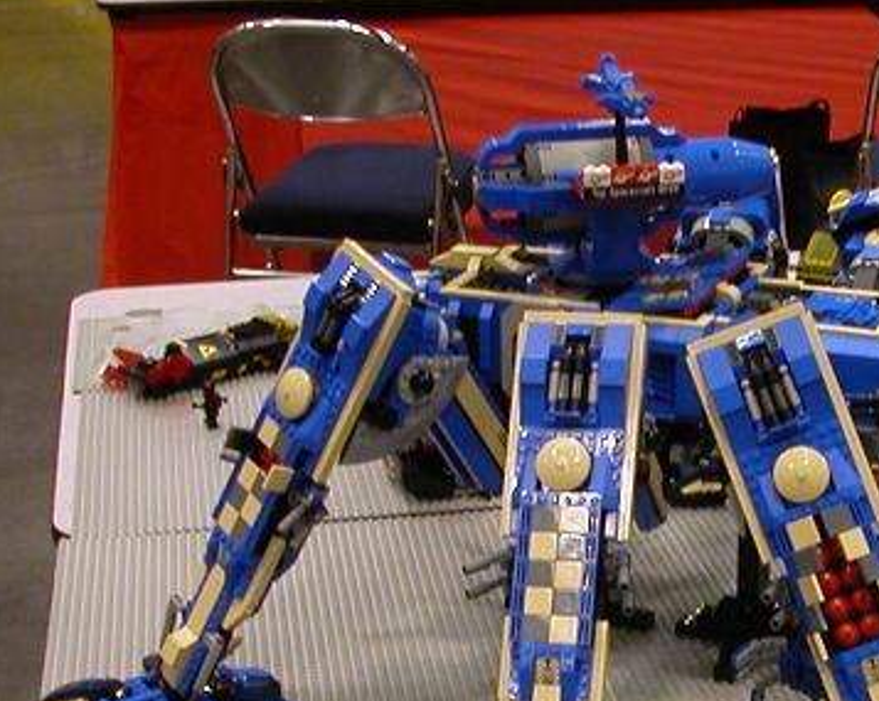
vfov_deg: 18.7
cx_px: 815
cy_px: 593
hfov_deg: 22.9
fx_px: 2105
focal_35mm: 81
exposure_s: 1/13.3
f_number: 2.7
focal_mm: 5.6
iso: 100
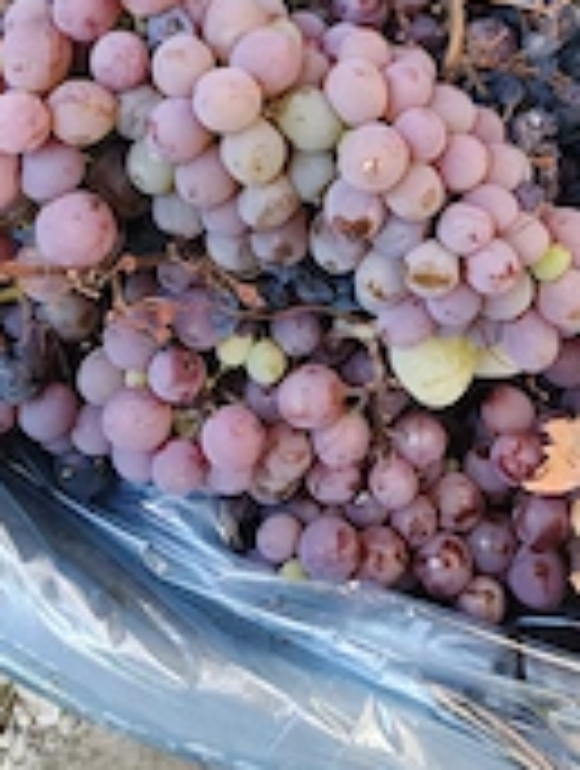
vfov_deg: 31.9
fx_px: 1246
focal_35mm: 56
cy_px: 23
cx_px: 391
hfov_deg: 26.0
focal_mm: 5.59
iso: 125
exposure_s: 1/92
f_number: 1.8
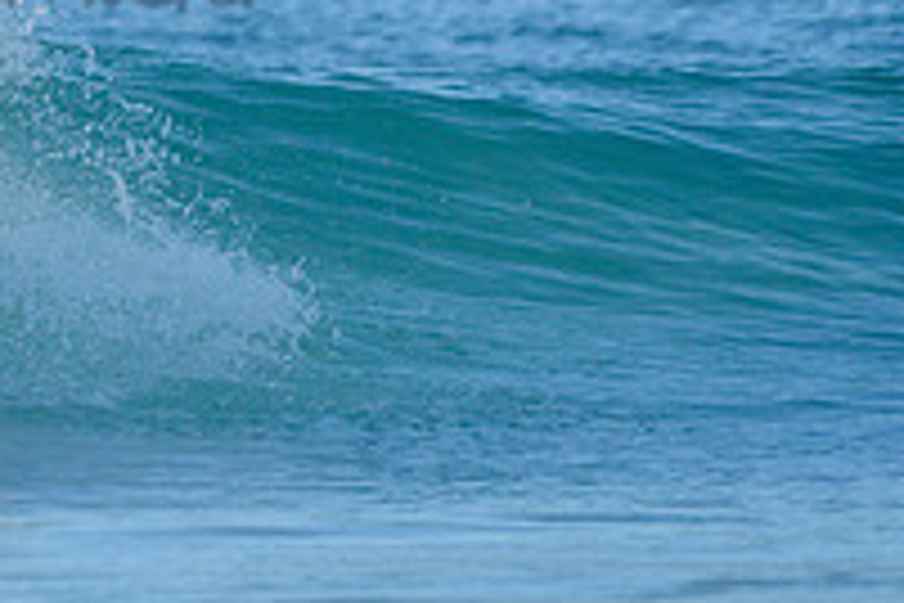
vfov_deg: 1.0
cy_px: -97
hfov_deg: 1.4
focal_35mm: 1442
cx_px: -220
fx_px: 36207
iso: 400
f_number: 5.6
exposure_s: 1/2000
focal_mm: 500
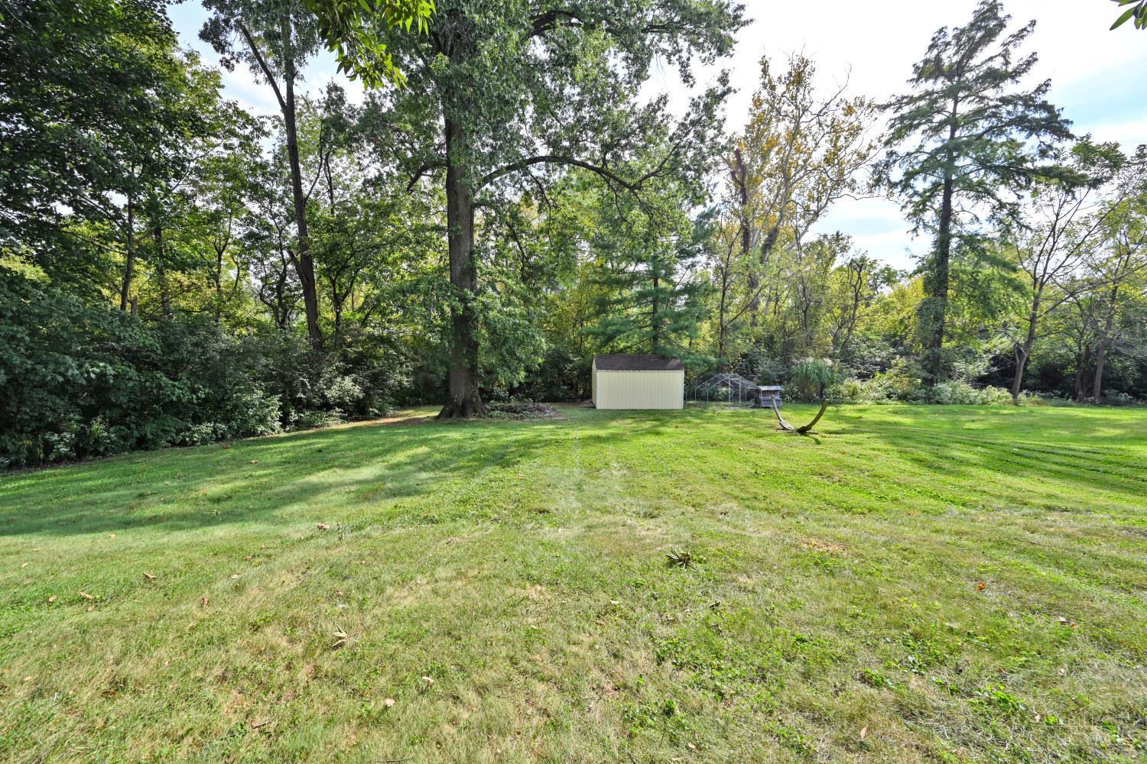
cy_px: 382
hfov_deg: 104.3
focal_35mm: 14
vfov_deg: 81.2
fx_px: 446
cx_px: 574
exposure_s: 1/320
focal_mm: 14
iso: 100
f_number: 6.3
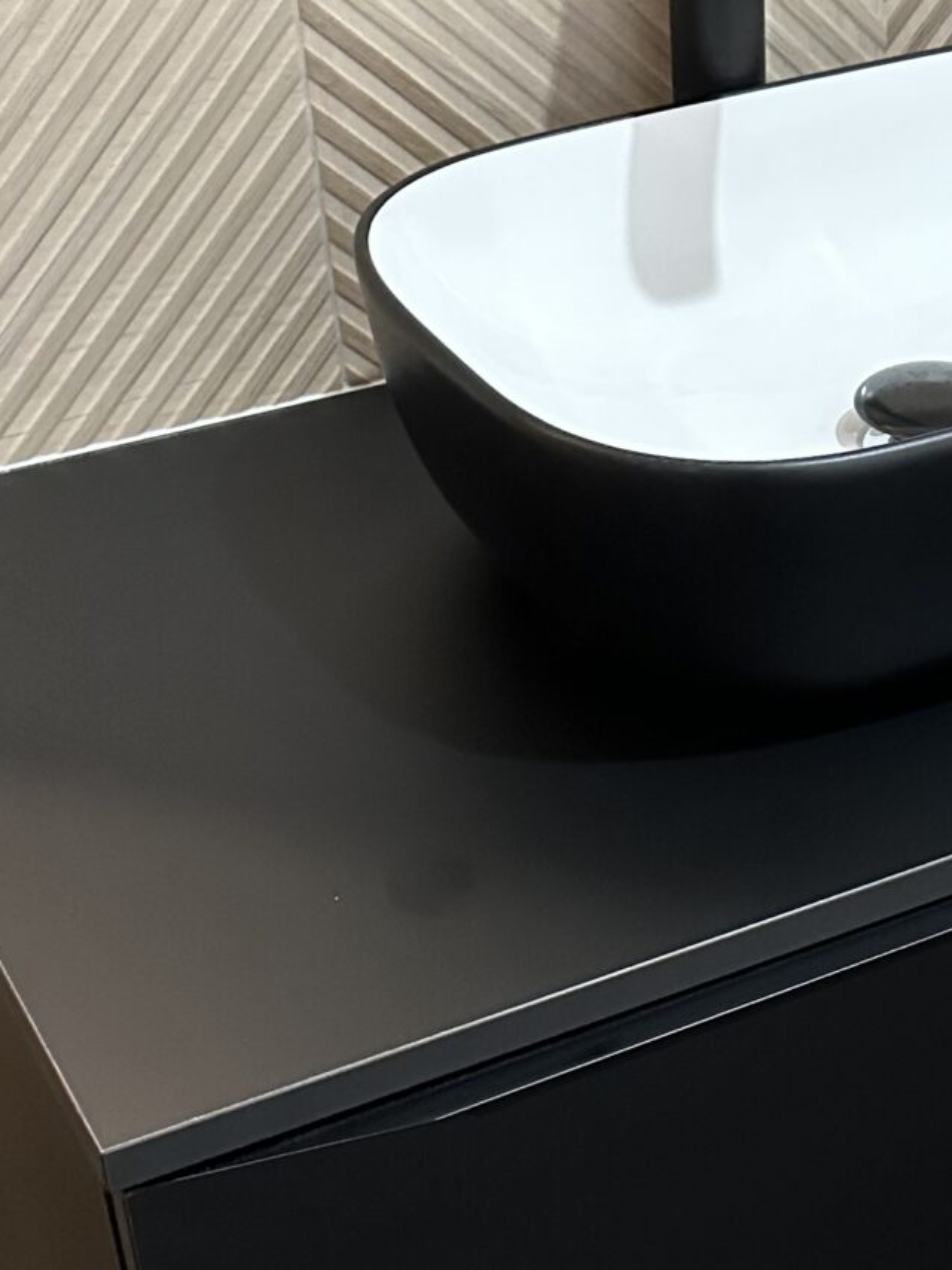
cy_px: 846
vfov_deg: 26.9
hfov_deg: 20.1
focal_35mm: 72
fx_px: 2640
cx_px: 834
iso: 800
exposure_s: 1/50
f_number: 1.78
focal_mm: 6.86
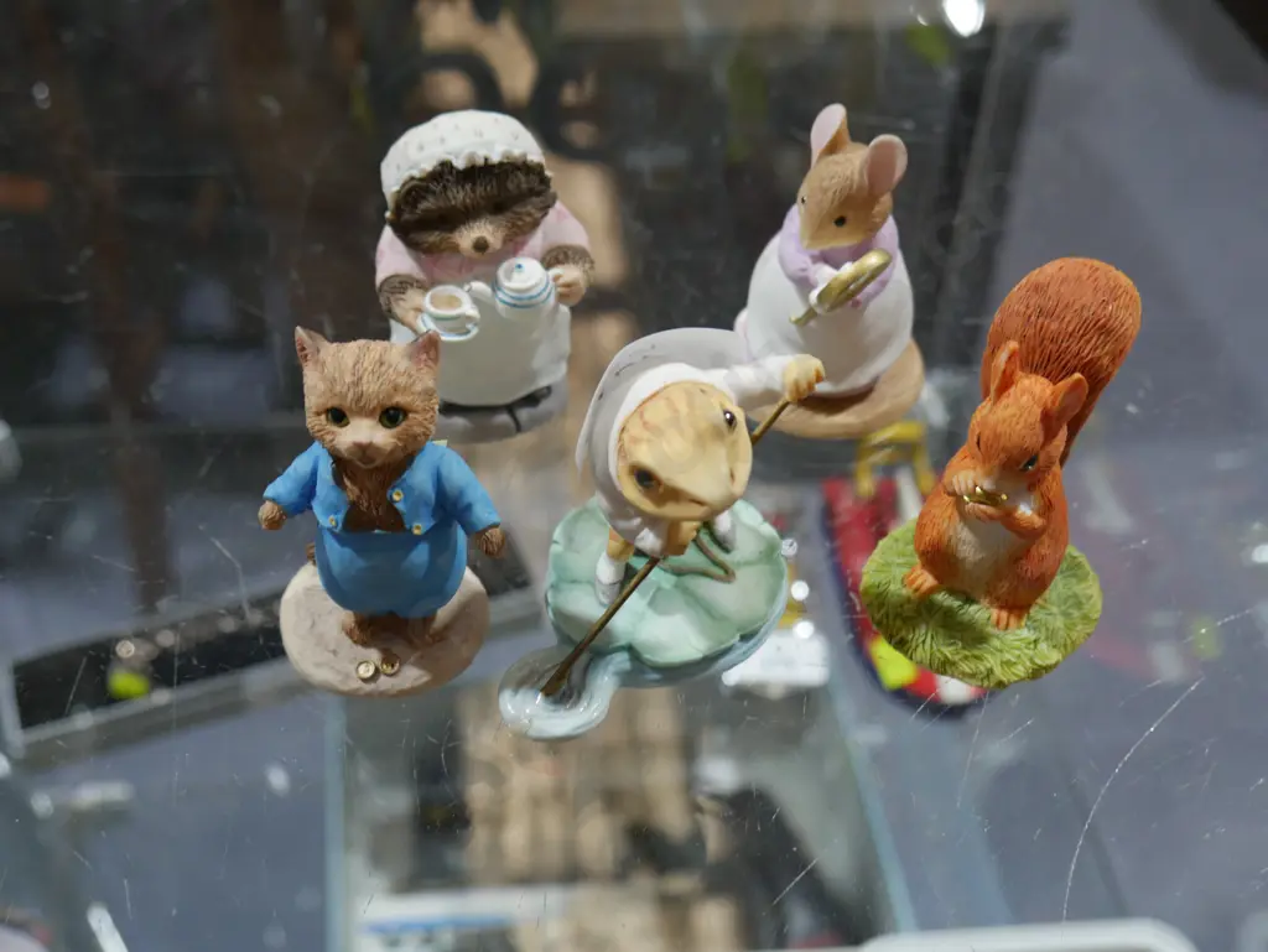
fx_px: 1466
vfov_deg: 36.0
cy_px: 476
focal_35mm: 40
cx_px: 634
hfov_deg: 46.8
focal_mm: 20
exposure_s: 1/60
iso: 400
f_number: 4.5
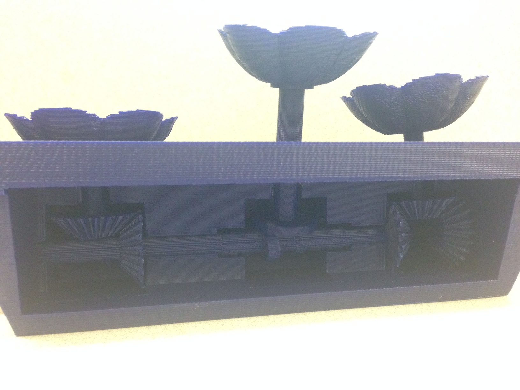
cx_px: 260
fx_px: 496
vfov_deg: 42.9
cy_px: 195
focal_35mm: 33
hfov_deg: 55.4
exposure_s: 1/20
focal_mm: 4.12
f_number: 2.4
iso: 400
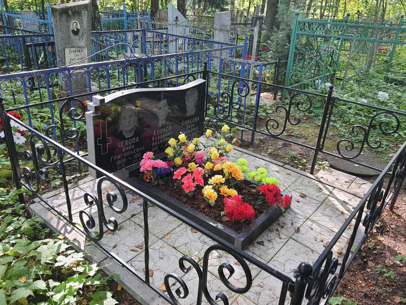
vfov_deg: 51.4
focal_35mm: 27
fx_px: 317
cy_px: 148
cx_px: 208
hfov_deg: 65.3
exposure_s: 1/100
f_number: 1.7
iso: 80
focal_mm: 4.32
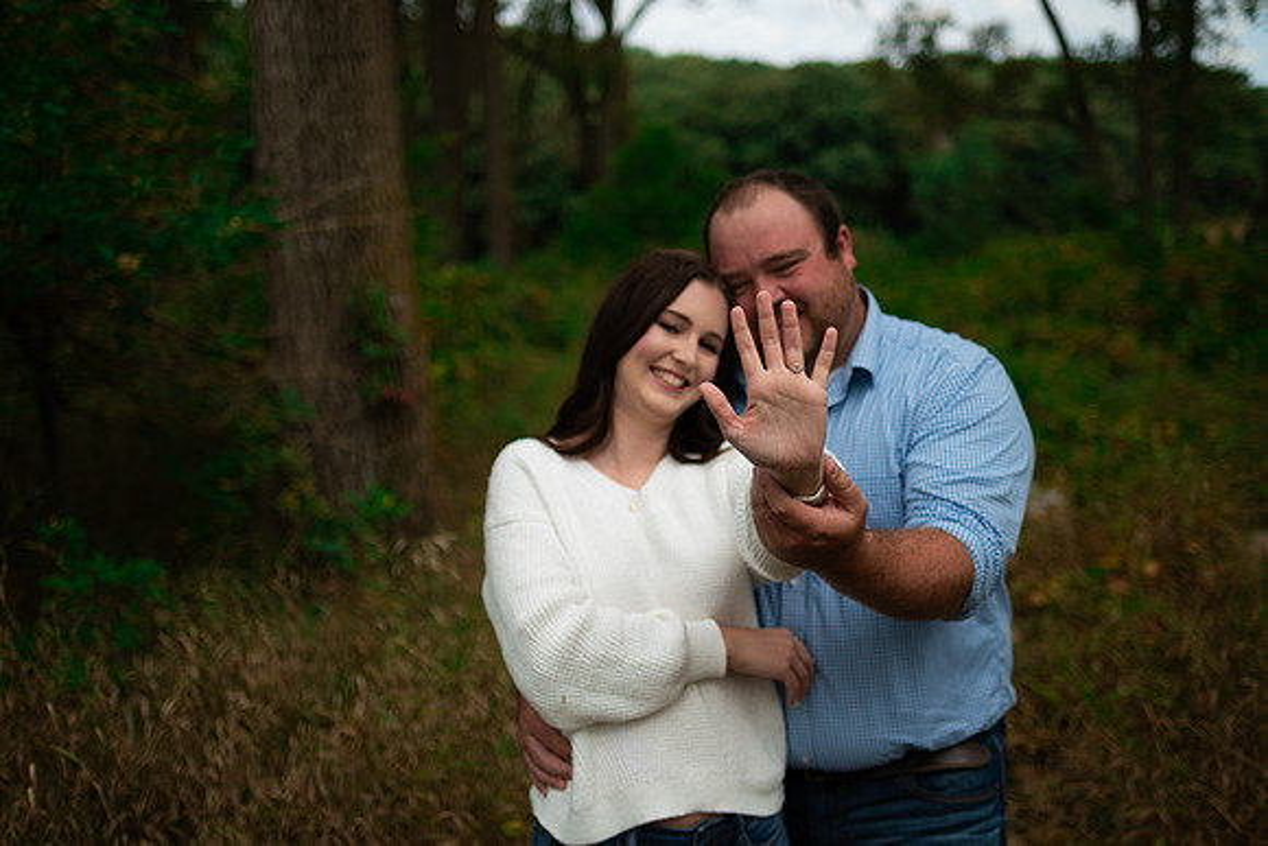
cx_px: 634
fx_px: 1233
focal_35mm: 35
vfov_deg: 37.9
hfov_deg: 54.4
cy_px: 423
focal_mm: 35
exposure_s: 1/1250
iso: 100
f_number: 1.8
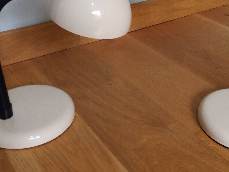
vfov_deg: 27.4
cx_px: 139
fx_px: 344
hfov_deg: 36.7
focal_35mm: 52
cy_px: 31
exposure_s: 1/17
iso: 160
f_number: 1.9
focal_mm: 3.7
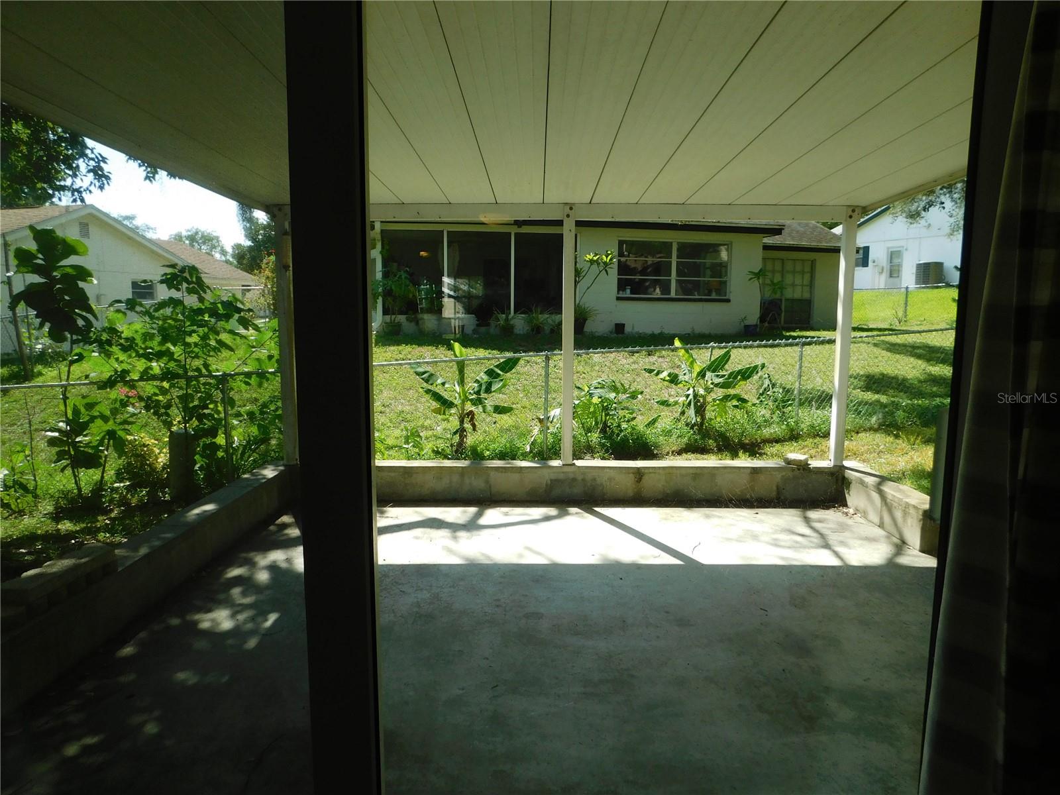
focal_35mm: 23
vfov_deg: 58.9
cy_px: 398
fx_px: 704
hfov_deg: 73.9
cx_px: 530
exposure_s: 1/400
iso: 125
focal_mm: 4
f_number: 3
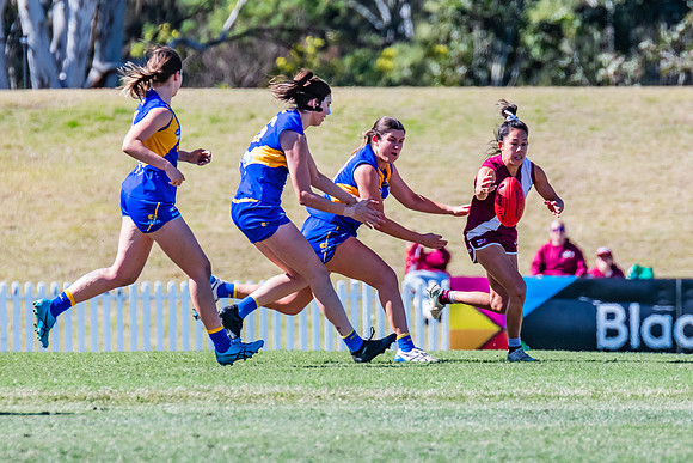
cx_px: 496
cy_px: 237
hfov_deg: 2.7
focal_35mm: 752
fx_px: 14476
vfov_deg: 1.8
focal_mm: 420
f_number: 8
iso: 800
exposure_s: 1/1600
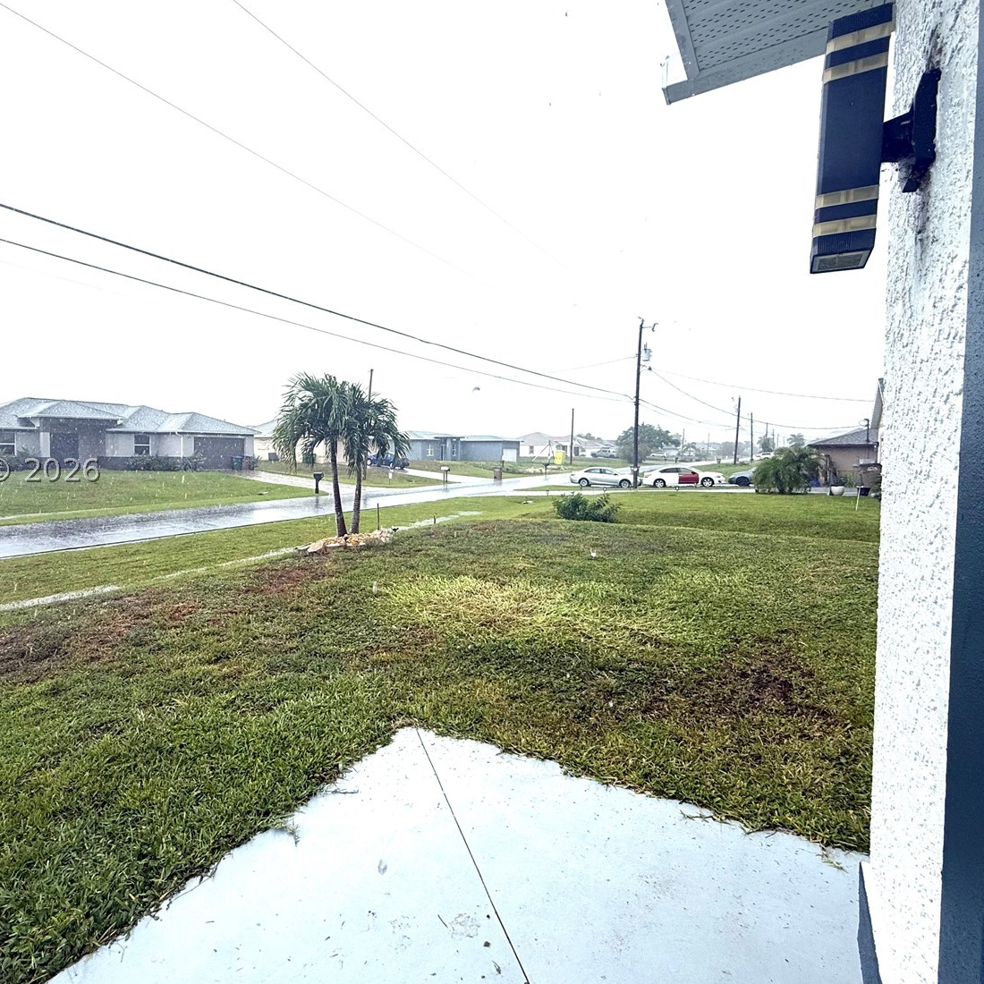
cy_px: 470
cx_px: 374
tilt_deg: -1.9
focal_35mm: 18
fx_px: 579
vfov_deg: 80.7
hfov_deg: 79.4
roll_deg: -1.1
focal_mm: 2.22
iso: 50
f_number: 2.2
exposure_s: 1/1050
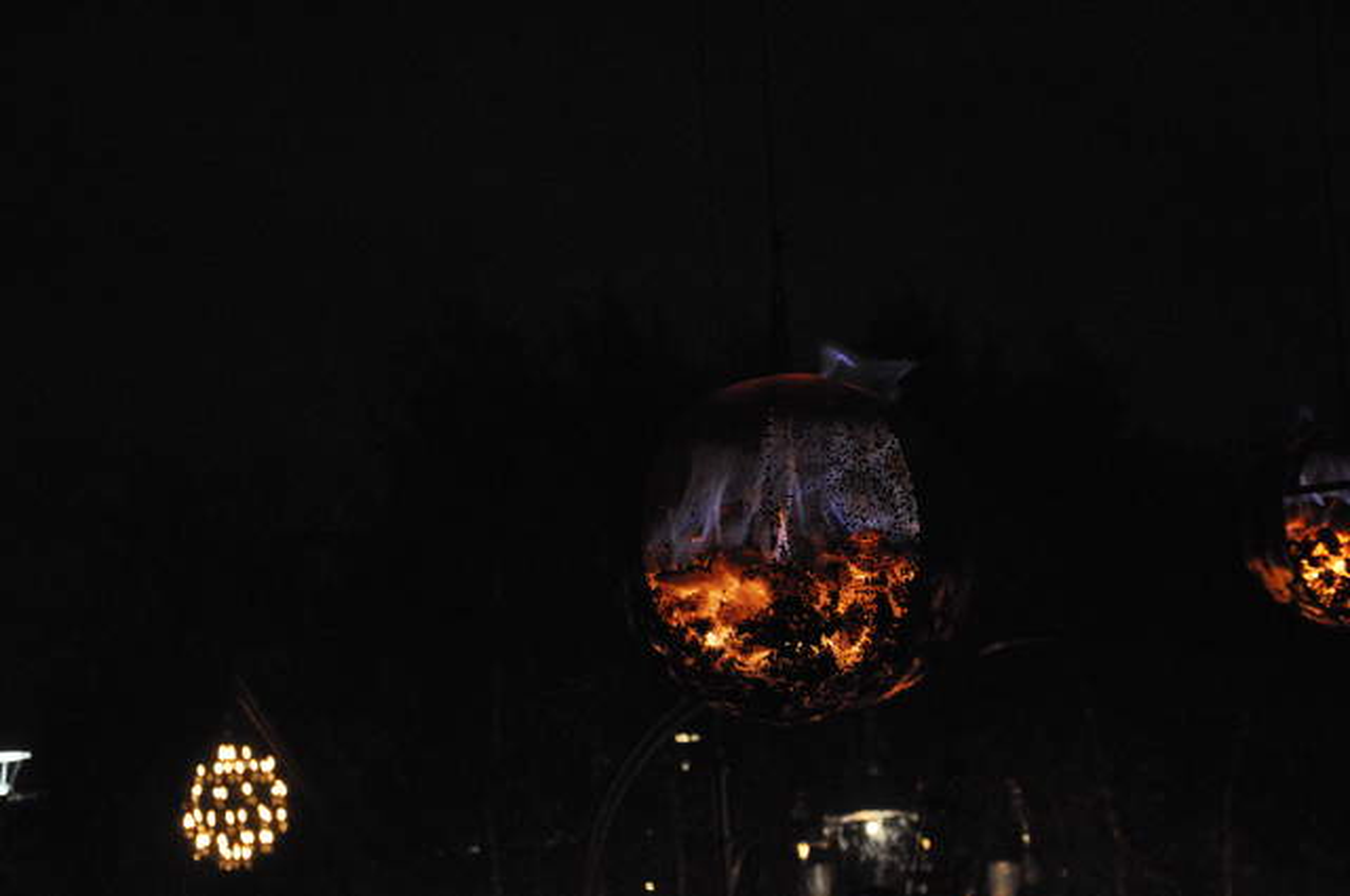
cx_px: 675
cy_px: 448
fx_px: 2697
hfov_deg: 28.1
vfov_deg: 18.9
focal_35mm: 72
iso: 3200
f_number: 4.8
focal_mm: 48
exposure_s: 1/50
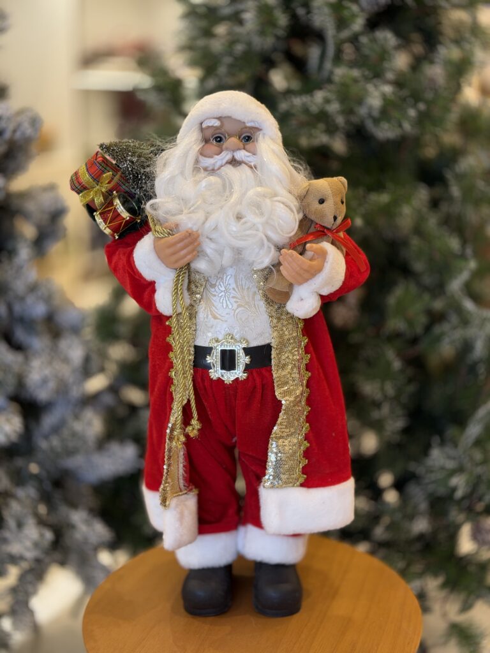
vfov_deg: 39.7
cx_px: 245
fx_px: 906
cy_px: 326
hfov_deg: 30.3
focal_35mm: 48
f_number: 1.78
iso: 64
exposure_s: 1/60
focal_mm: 6.76
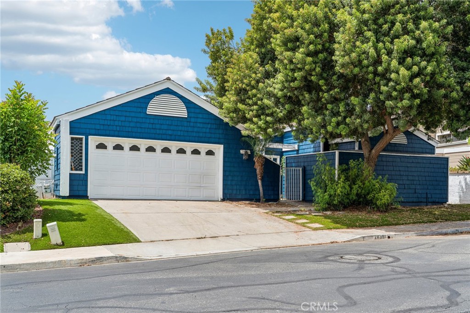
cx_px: 235
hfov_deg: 53.1
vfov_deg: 36.8
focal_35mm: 36
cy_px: 156
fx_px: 470
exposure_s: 1/400
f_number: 8
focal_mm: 36
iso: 125
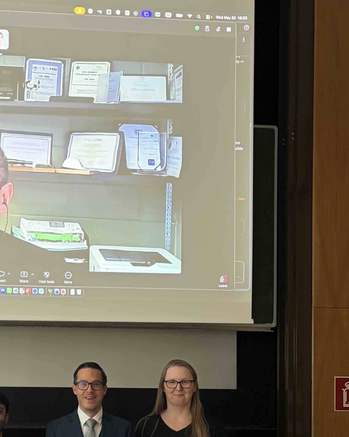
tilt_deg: +1.4
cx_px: -10
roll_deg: -0.3
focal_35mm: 58
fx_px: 749
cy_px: 350
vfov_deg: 31.6
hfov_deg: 24.8
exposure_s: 1/75
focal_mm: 5.96
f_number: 1.6
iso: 64
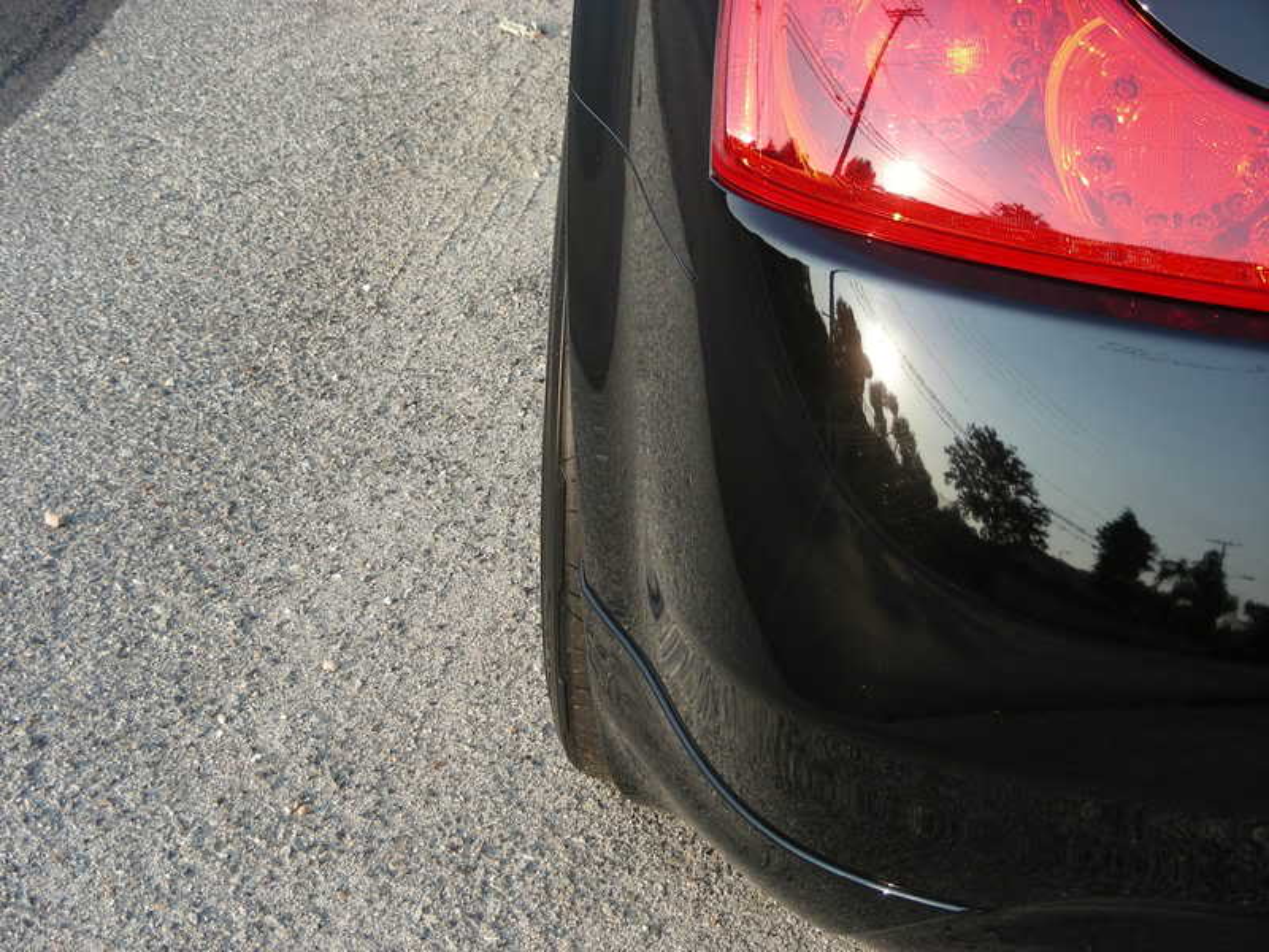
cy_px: 476
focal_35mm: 87
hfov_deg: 22.5
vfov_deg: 17.0
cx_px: 634
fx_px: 3189
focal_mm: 14.6
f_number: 3.5
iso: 50
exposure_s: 1/132
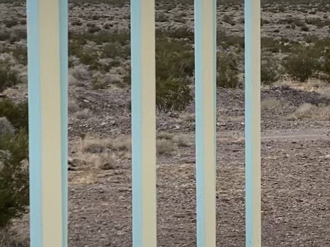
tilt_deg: -6.3
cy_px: 103
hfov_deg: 12.5
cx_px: 357
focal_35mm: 155
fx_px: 1477
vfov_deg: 9.6
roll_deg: +1.8
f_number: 2
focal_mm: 6
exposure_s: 1/122
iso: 25
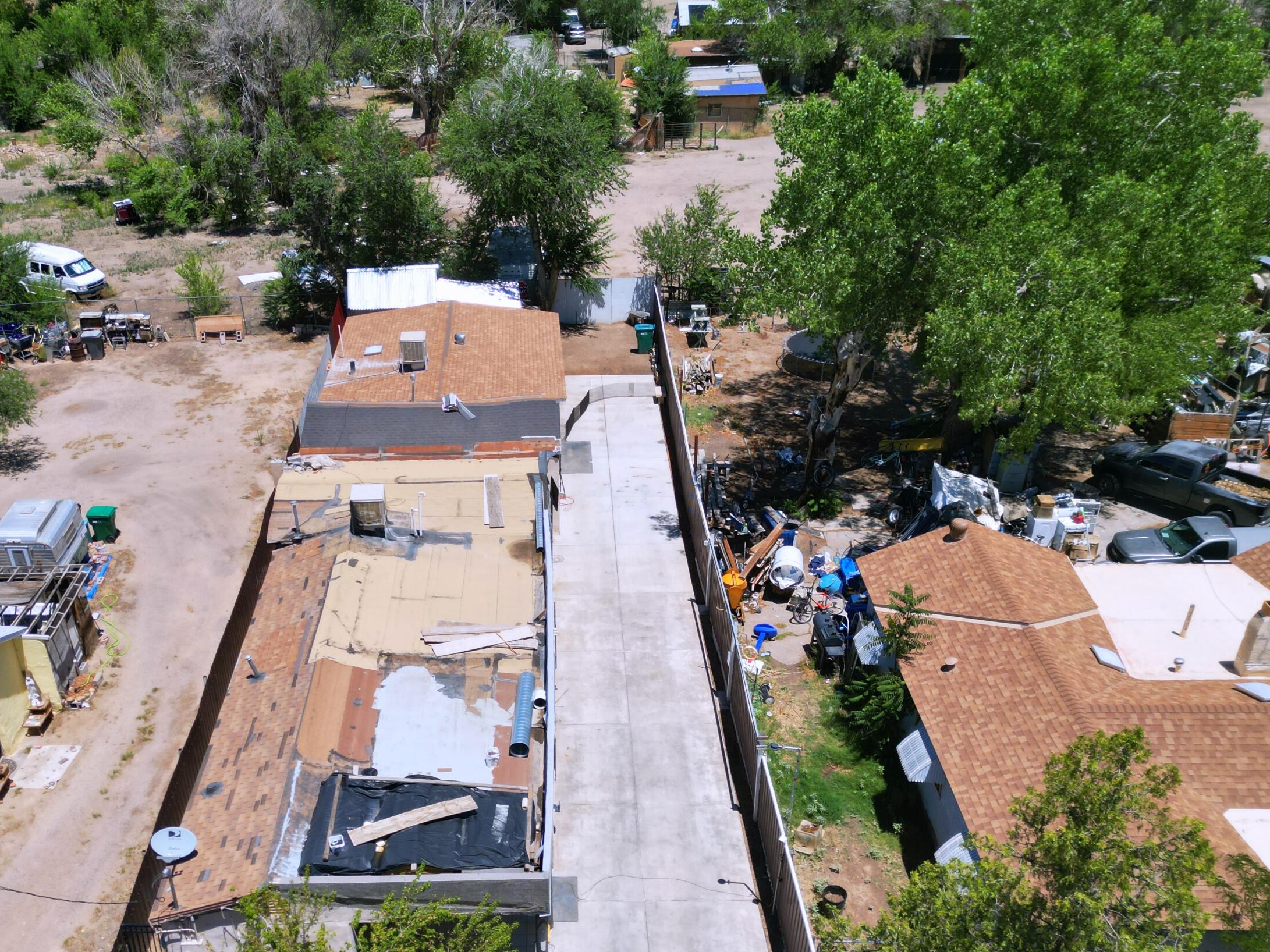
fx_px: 1211
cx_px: 523
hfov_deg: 55.0
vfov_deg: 42.3
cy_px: 648
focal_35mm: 33
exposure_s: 1/5000
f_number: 1.7
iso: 140
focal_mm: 6.72
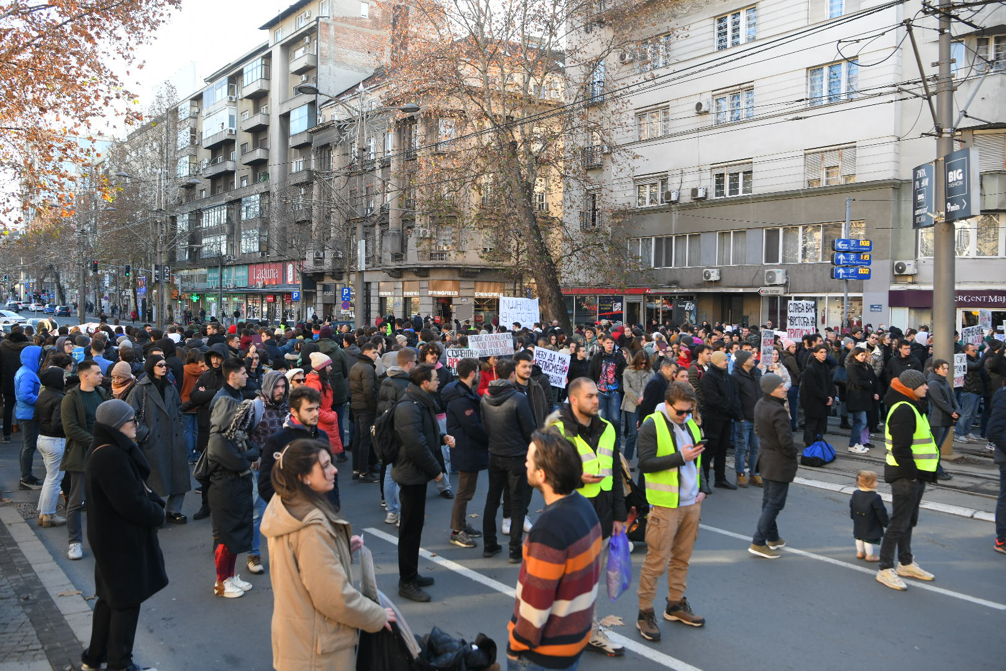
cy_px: 336
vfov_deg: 42.3
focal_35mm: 31
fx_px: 866
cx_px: 503
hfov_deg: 60.3
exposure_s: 1/400
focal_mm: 31
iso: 500
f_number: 4.5
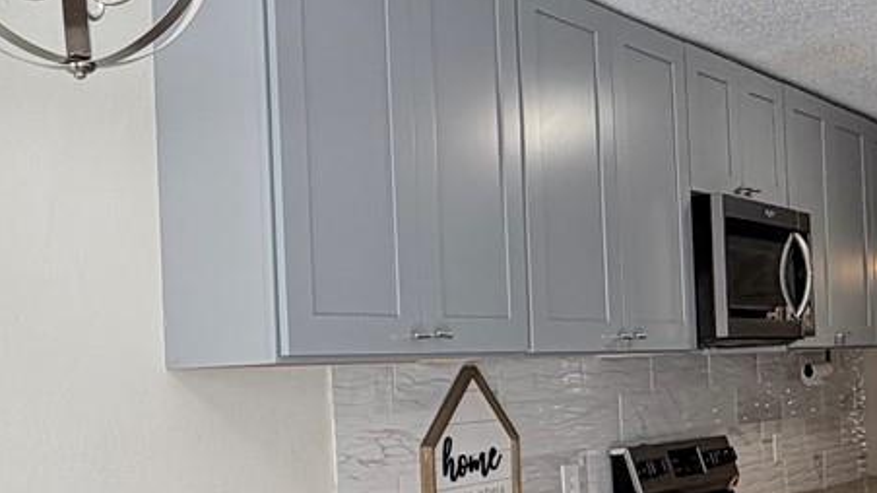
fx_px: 1255
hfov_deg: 38.4
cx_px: 369
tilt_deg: +0.1
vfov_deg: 22.0
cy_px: 373
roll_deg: +1.9
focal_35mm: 54
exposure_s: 1/120
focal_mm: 2.22
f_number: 2.2
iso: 80
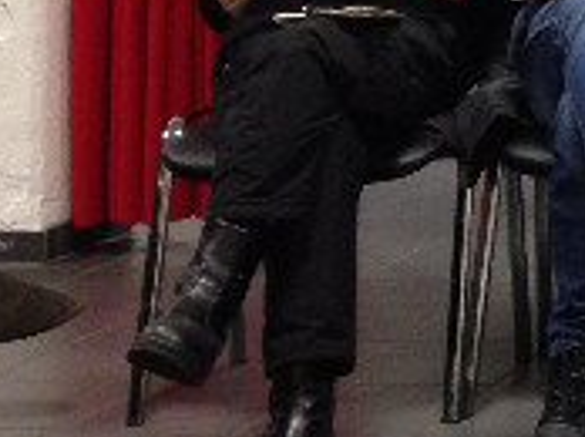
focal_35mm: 152
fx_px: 2565
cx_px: 1257
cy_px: -329
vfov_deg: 9.3
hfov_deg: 11.4
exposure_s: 1/20
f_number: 2.4
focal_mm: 4.13
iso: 250
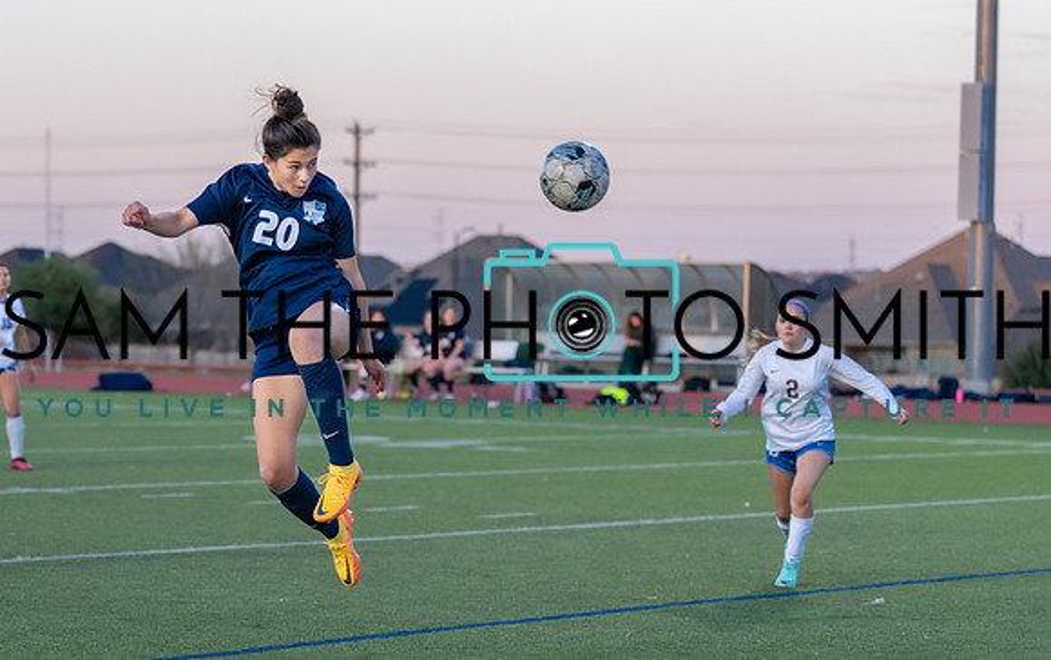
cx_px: 257
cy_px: 476
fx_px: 3643
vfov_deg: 10.3
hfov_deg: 16.3
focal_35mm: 127
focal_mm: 82
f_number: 2.8
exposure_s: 1/1000
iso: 1000
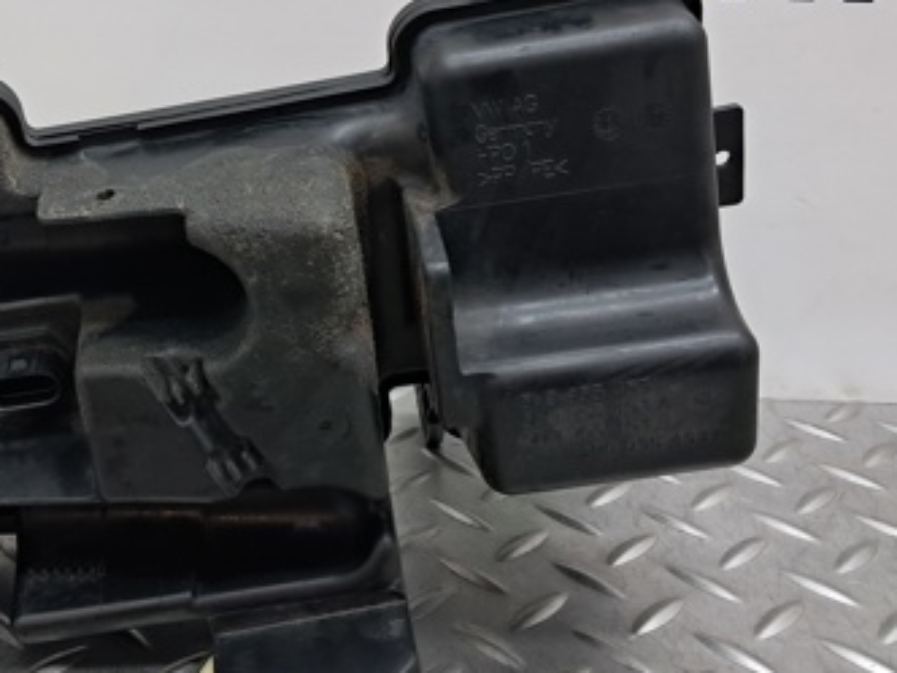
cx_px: 222
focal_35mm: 52
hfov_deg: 36.0
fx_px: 1347
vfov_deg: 27.7
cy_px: 188
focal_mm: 4
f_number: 1.8
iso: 160
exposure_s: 1/50
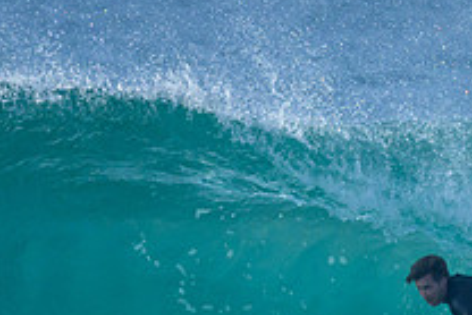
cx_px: 396
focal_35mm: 3042
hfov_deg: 0.7
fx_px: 39910
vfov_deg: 0.5
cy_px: 472
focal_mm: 800
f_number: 8
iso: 1100
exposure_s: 1/3200
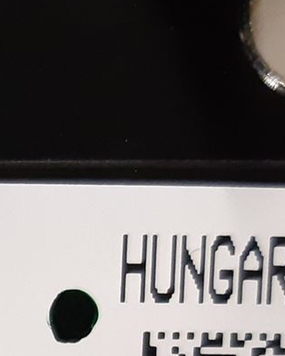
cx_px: -232
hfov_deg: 11.1
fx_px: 1371
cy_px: 479
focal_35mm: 130
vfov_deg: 14.1
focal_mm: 3.93
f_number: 1.7
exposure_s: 1/50
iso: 250
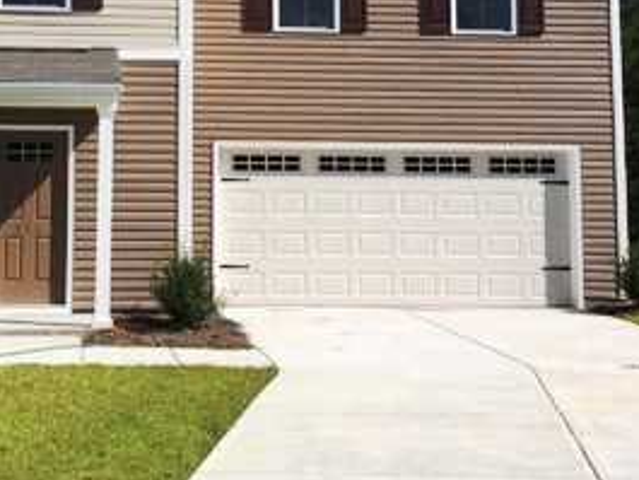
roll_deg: +0.5
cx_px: 150
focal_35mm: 70
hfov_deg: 27.3
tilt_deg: +5.2
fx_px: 1293
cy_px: 27
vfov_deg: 20.5
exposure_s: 1/2849
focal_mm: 4.15
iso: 25
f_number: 2.2
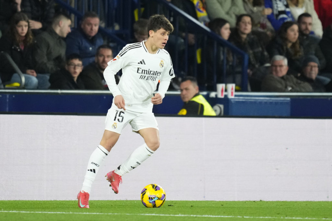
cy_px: 110
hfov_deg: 3.4
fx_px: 5534
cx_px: 166
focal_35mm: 600
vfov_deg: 2.3
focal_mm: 400
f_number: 2.8
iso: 3200
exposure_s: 1/2500
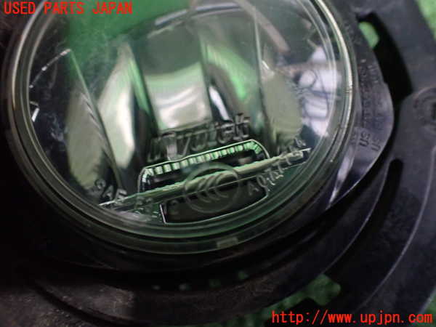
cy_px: 164
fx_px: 378
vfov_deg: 46.8
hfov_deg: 60.0
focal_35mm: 30
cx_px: 218
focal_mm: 5.4
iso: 800
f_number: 2.3
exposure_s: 1/40
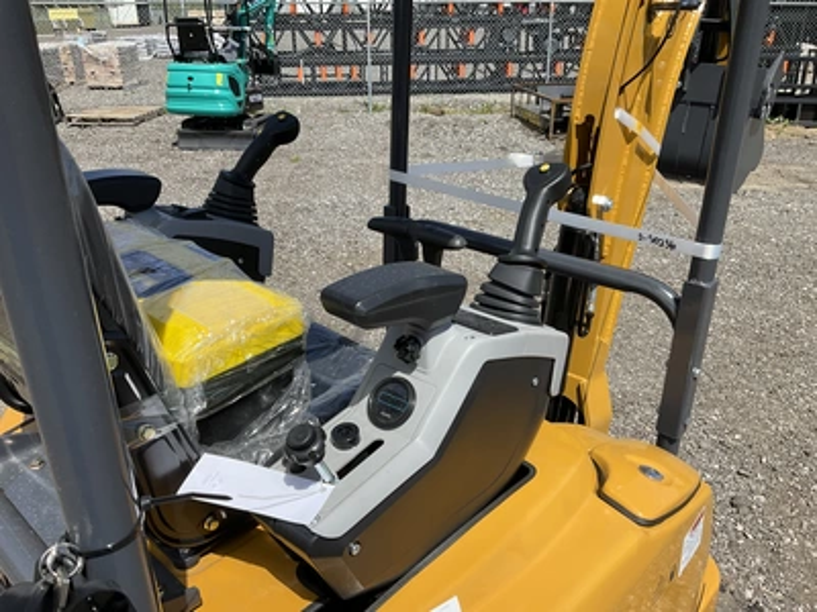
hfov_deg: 61.7
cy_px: 306
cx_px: 408
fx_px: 684
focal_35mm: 29
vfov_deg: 48.2
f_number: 1.8
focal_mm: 3
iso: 25
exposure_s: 1/1848
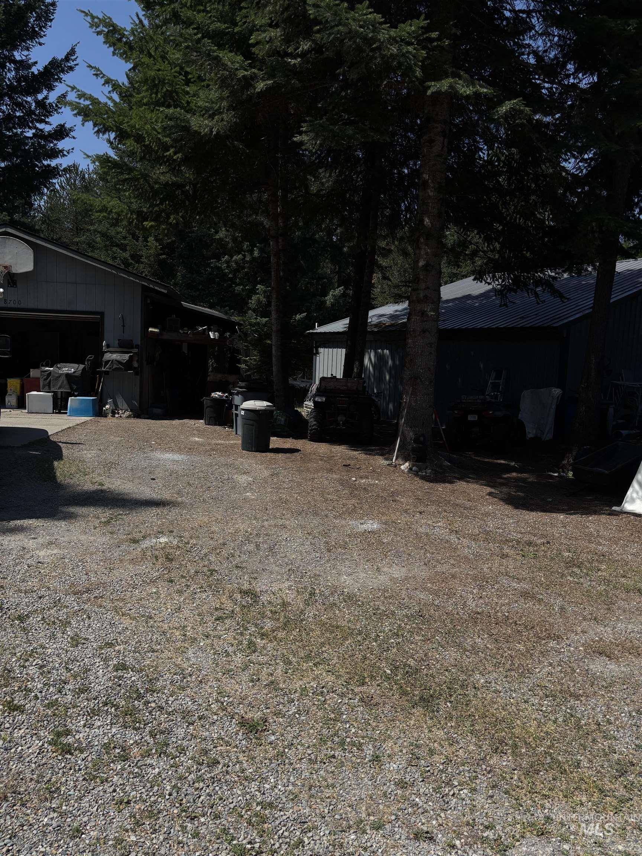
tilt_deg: -0.8
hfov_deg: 53.1
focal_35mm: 26
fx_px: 643
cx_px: 321
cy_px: 428
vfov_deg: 67.3
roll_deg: -1.1
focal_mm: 5.96
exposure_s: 1/7692
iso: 50
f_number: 1.6
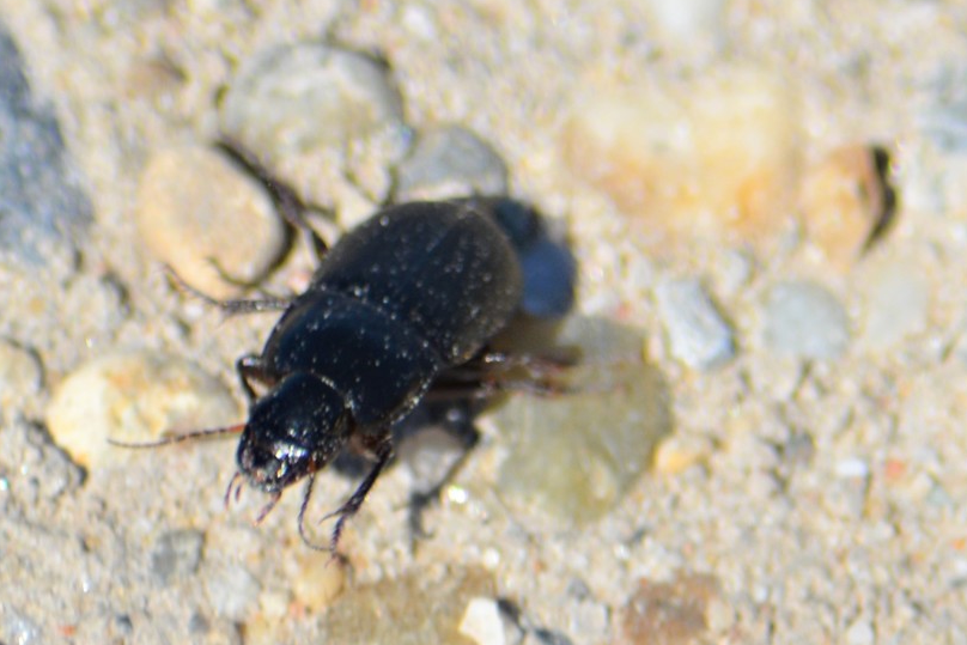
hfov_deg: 3.9
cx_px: 447
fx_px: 14345
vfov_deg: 2.6
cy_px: 339
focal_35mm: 534
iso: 200
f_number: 7.1
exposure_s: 1/800
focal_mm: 300
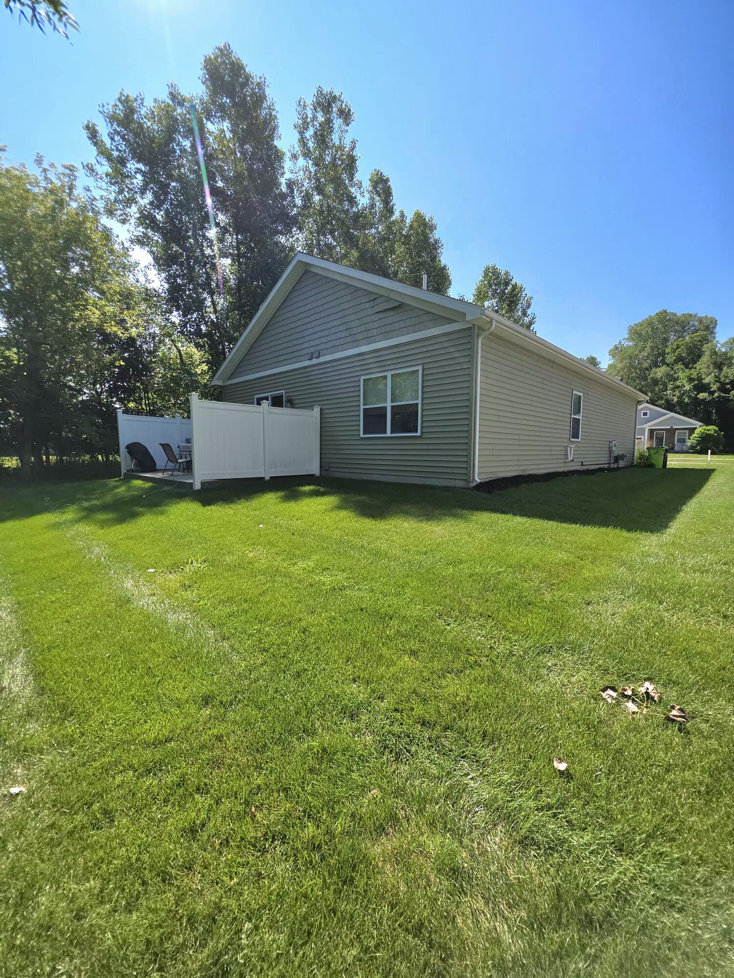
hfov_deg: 89.9
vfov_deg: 106.2
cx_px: 367
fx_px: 368
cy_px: 489
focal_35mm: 13
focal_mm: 2.2
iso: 20
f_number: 1.9
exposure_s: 1/1000
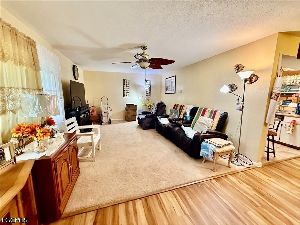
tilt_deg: -8.7
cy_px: 112
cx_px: 150
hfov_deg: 102.1
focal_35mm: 14
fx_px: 121
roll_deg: -1.5
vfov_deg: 85.7
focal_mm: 2.22
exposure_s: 1/60
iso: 640
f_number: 2.2
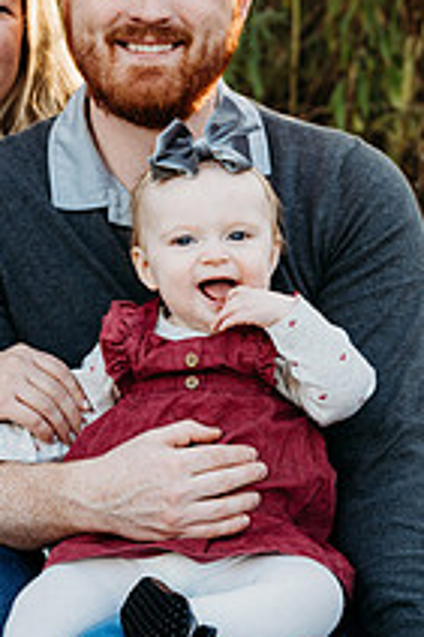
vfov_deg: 15.1
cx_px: 105
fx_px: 2406
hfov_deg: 10.0
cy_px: 273
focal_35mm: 136
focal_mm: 64
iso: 640
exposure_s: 1/320
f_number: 4.5
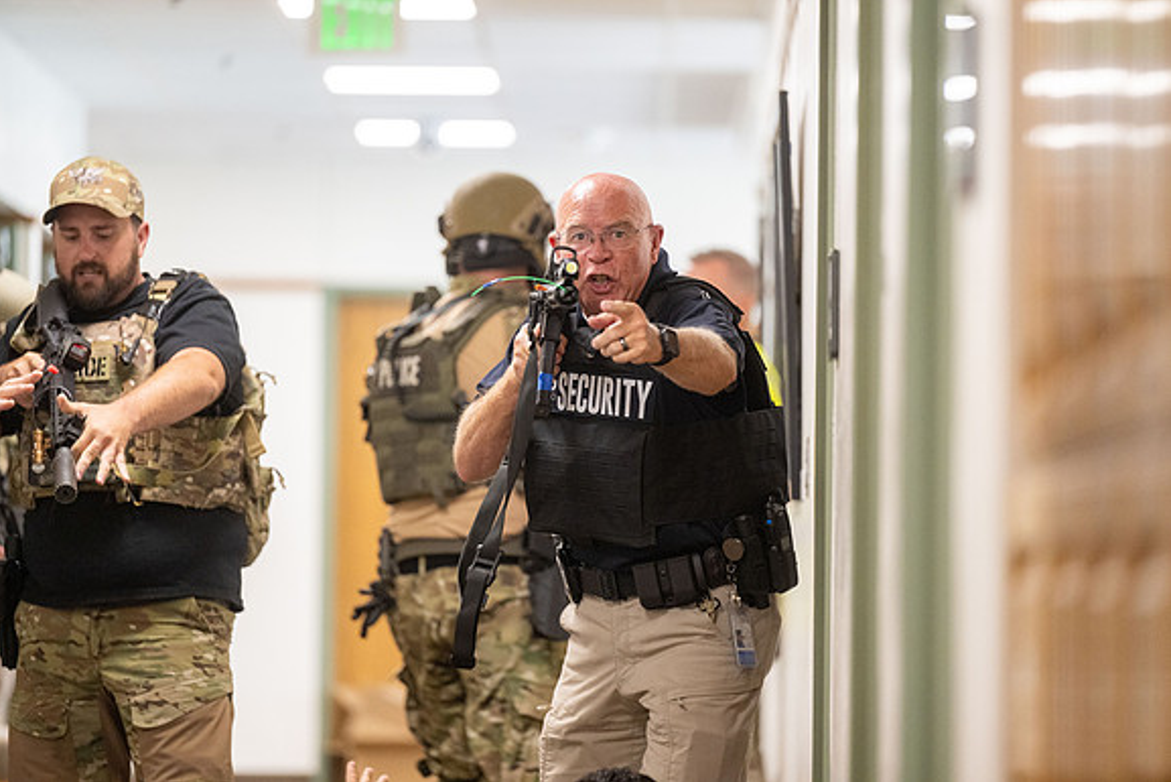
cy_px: 391
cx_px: 584
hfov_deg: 10.2
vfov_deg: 6.8
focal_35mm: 201
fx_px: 6539
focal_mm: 200
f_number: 2.8
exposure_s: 1/500
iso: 2000
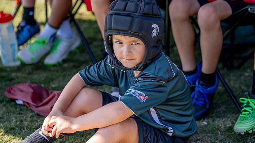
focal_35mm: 117
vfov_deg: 10.4
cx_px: 137
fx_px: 791
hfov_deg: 18.3
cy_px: 69
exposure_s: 1/1000
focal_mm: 102
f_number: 2.8
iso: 250
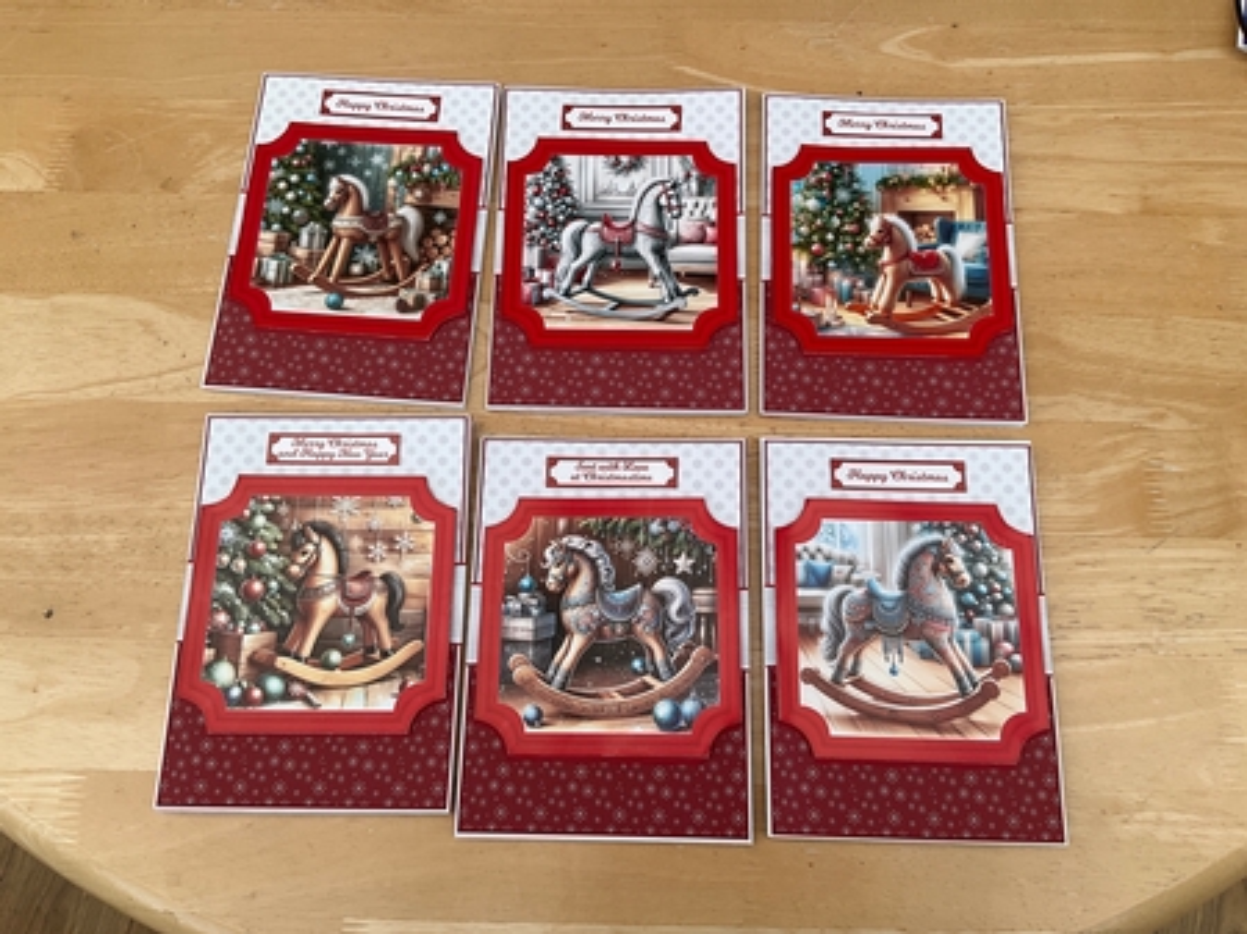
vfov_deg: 48.2
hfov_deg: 61.7
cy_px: 467
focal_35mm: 29
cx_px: 624
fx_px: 1044
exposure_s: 1/320
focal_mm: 3
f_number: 1.8
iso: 25
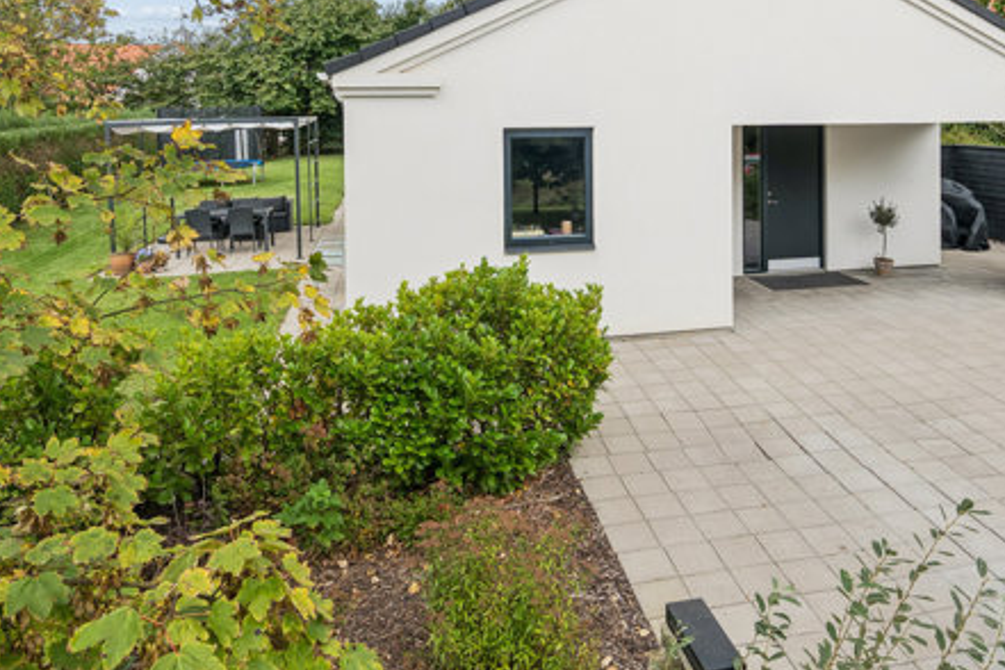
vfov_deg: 42.5
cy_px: 115
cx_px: 604
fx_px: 810
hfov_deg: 63.1
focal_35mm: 29
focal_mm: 16
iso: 250
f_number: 6.3
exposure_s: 1/160
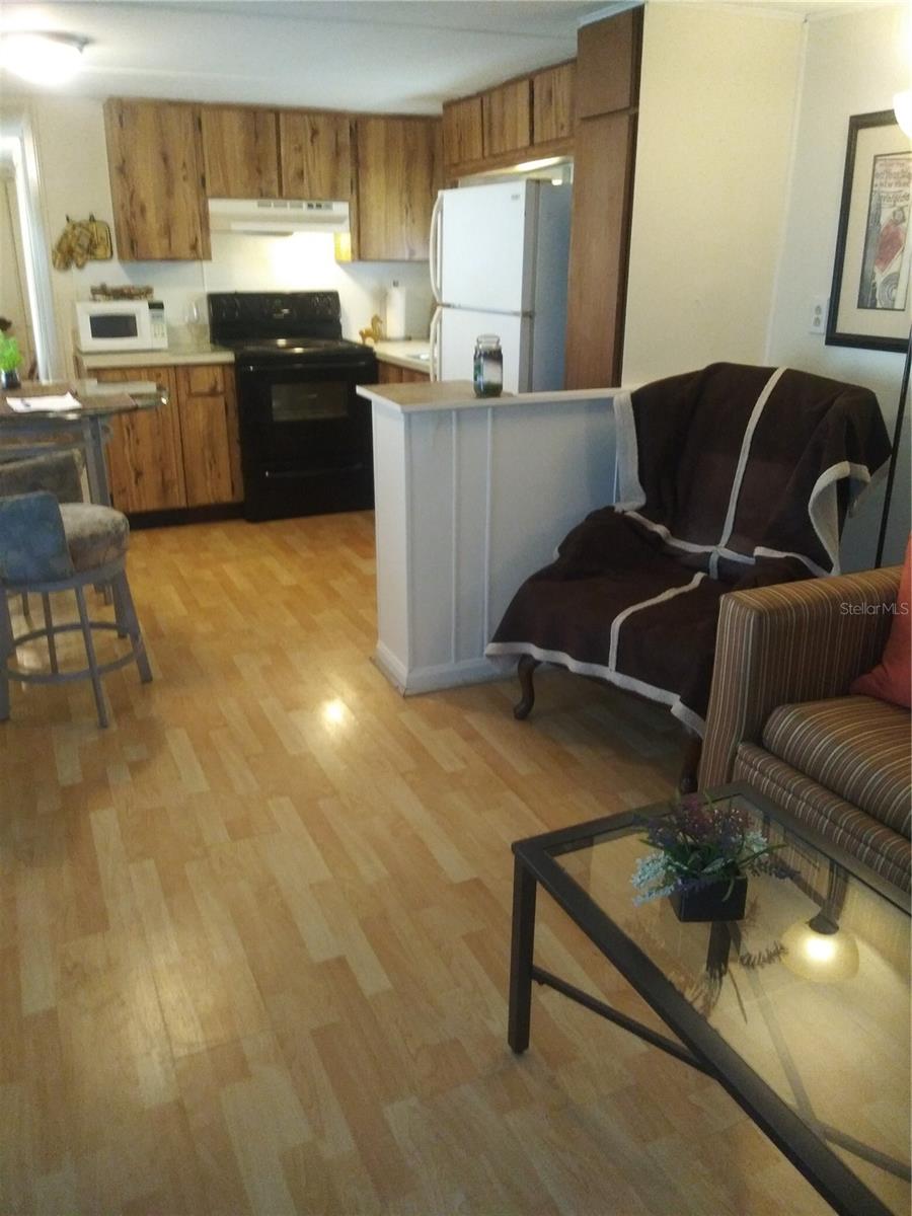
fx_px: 948
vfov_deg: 65.3
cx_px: 456
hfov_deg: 51.4
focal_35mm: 27
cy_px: 608
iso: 350
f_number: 2.2
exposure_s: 1/24
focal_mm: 3.7
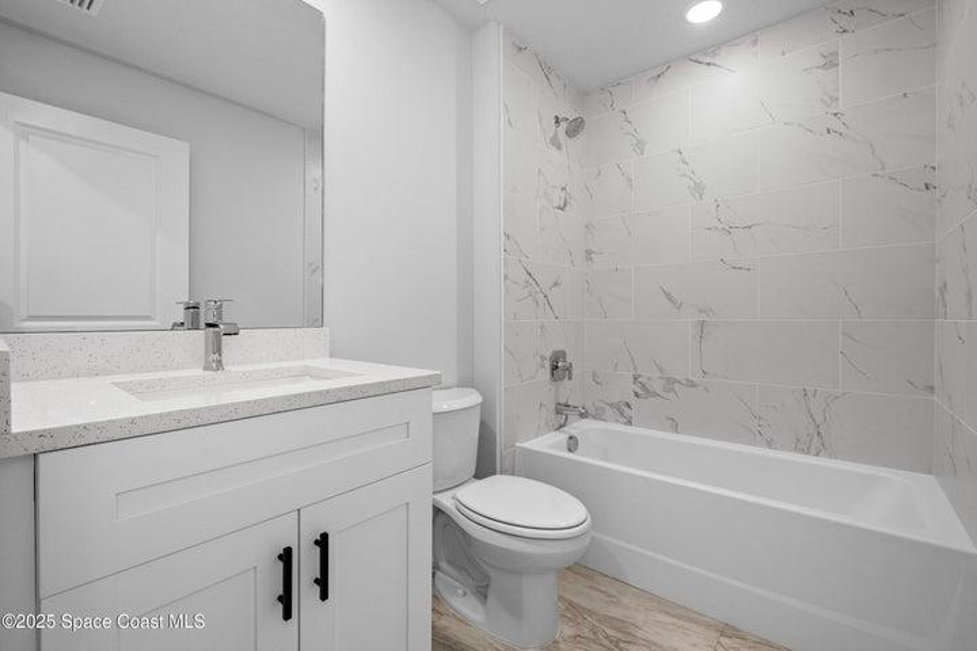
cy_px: 326
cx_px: 488
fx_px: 407
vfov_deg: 77.3
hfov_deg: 100.4
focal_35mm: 15
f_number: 8
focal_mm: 10
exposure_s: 1/15
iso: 400
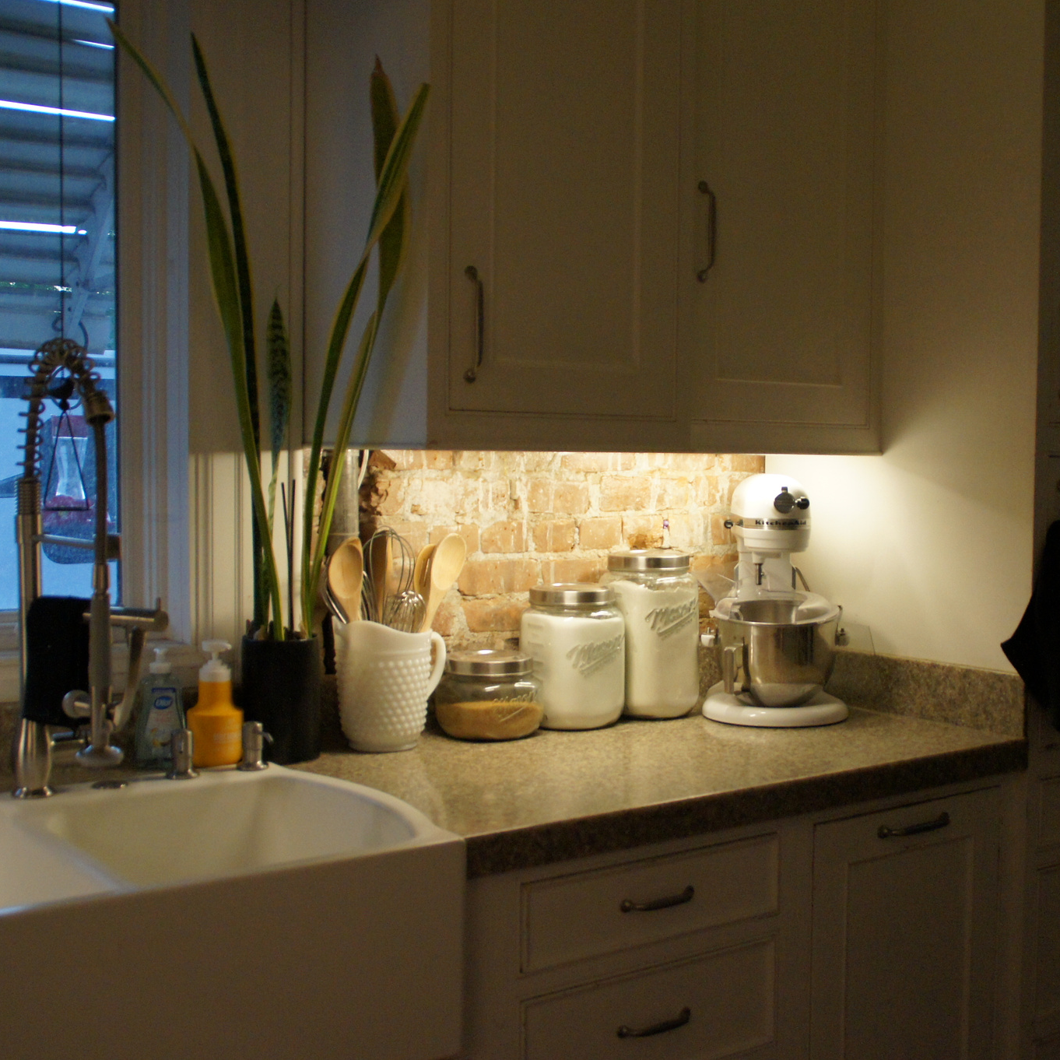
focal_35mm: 46
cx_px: 667
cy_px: 530
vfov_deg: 36.8
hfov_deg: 36.6
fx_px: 1594
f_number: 4
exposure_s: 1/160
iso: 1600
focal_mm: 24
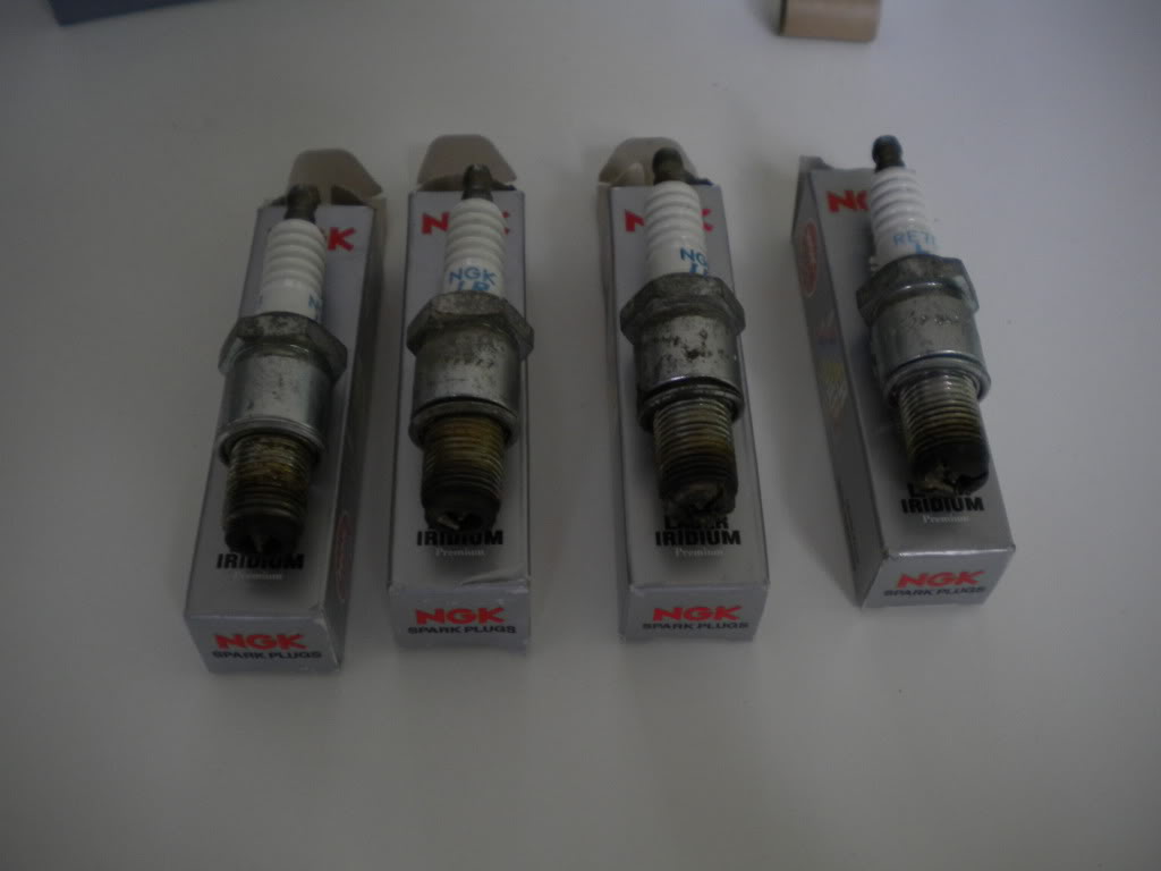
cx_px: 580
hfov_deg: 52.6
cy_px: 436
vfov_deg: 40.7
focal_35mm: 35
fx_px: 1174
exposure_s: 1/60.5
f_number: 3.1
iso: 199
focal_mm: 6.3
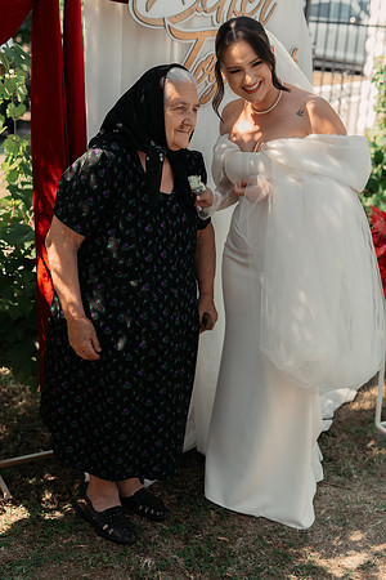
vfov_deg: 39.6
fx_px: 804
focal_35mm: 50
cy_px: 290
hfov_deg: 27.0
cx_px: 193
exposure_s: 1/640
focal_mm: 50
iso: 100
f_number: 2.8
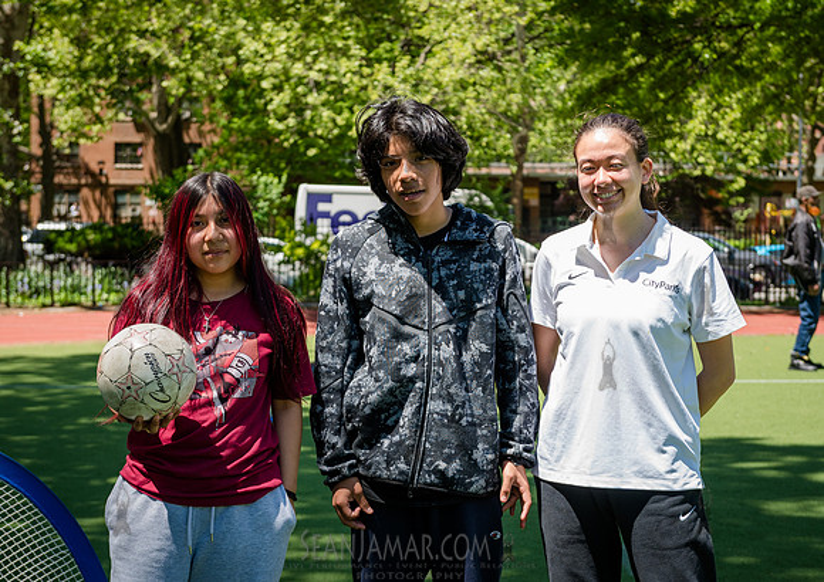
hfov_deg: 27.9
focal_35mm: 71
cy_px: 297
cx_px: 428
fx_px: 1661
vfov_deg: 19.9
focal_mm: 58
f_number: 4.5
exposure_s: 1/400
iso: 200
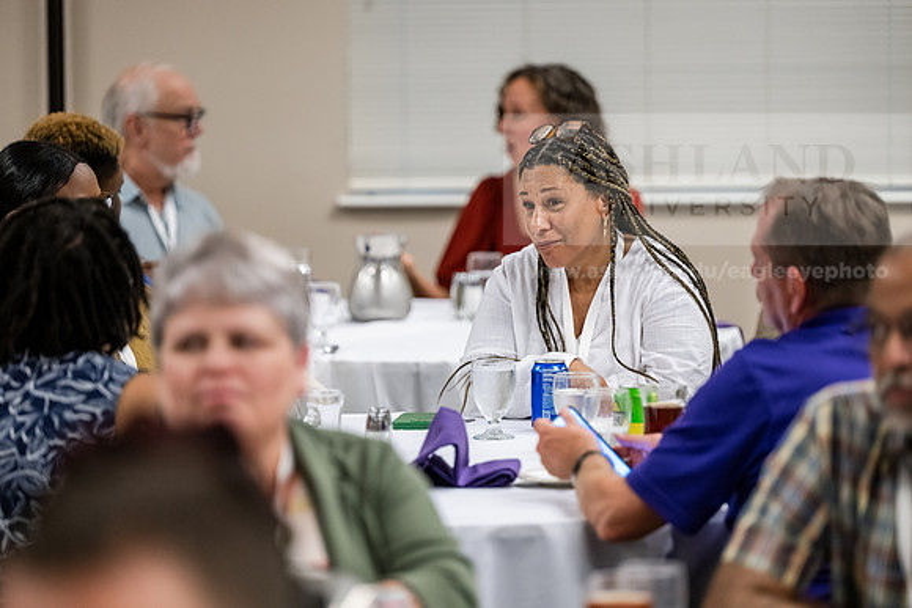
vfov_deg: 8.1
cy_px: 304
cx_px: 456
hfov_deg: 12.1
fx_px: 4307
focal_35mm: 170
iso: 1600
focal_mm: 170
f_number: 2.8
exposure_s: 1/200
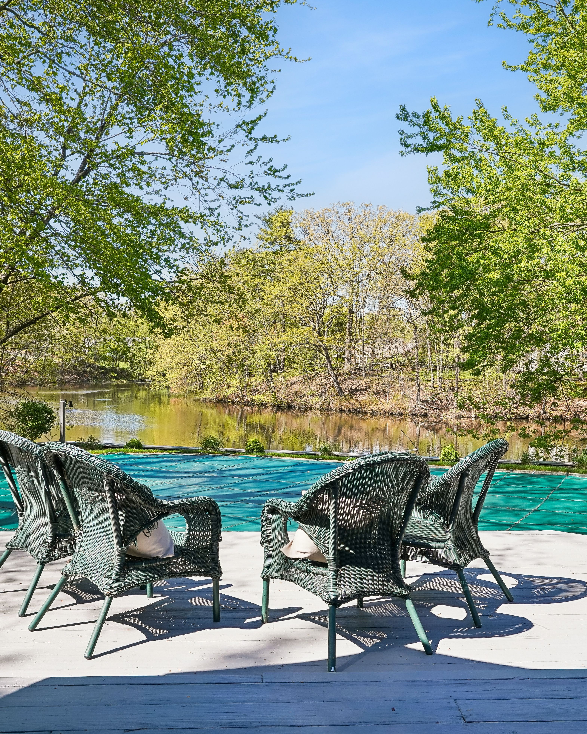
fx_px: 717
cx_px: 339
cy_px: 364
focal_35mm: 33
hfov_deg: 44.4
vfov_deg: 54.2
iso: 400
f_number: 8
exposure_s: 1/320
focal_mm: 23
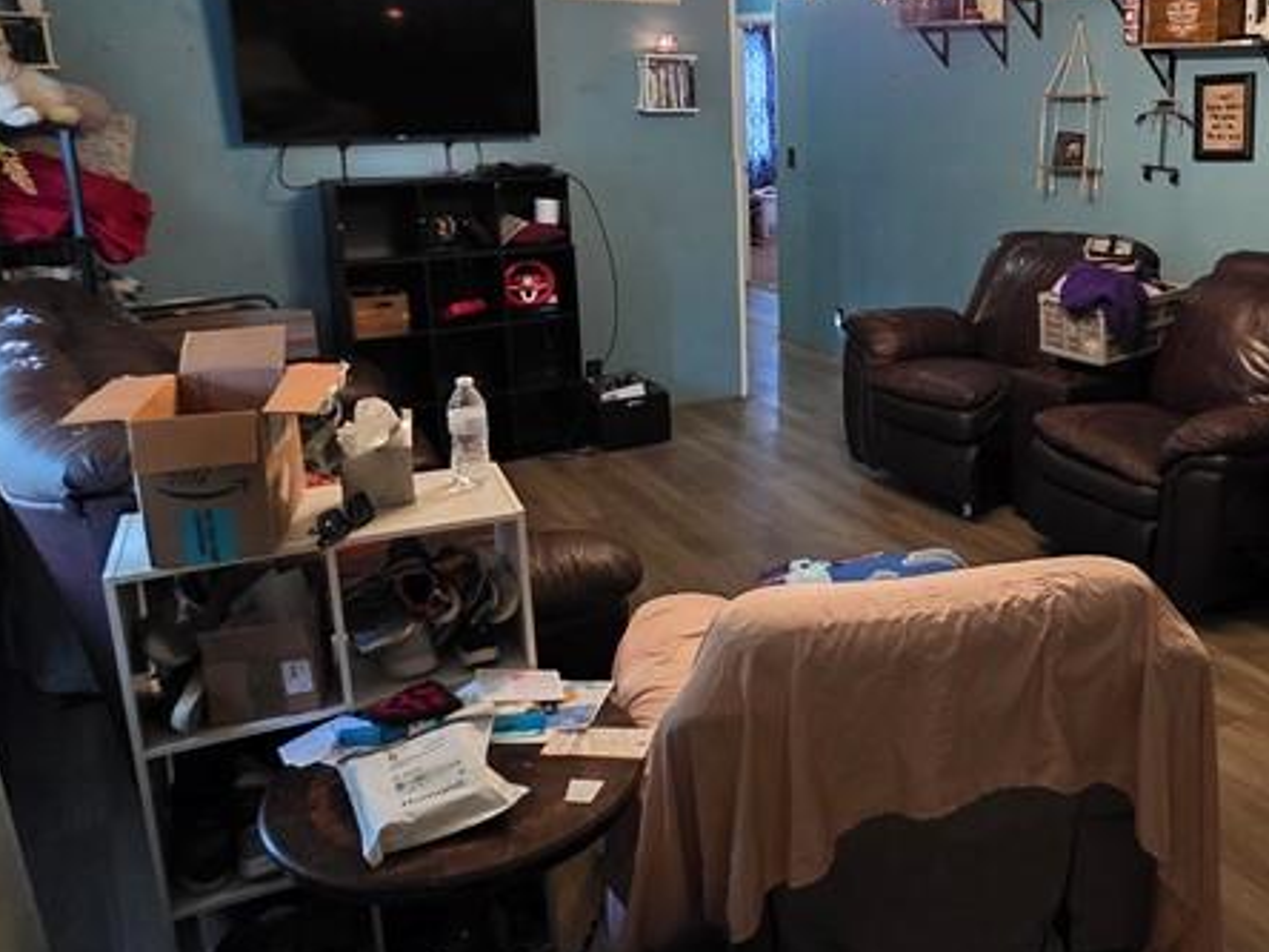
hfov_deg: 57.0
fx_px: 1100
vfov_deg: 46.5
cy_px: 372
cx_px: 952
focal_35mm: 30
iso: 640
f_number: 1.9
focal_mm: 2.2
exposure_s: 1/60
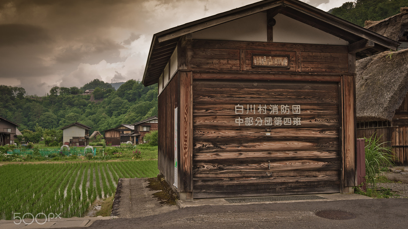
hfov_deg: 52.8
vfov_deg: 31.2
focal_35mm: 38
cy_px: 115
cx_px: 203
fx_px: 411
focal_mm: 24
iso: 100
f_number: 5
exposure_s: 1/320
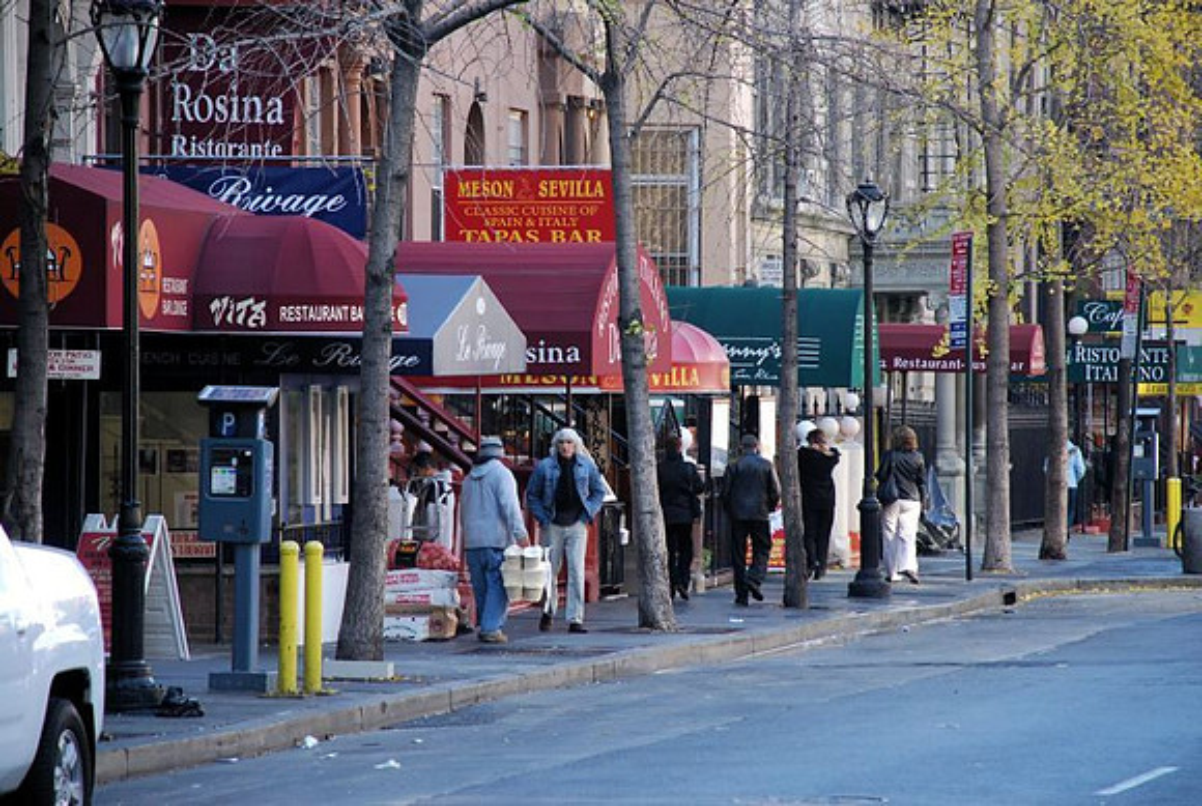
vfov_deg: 6.8
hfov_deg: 10.1
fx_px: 6773
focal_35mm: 202
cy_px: 403
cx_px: 601
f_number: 5.6
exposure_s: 1/80
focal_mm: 135
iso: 400
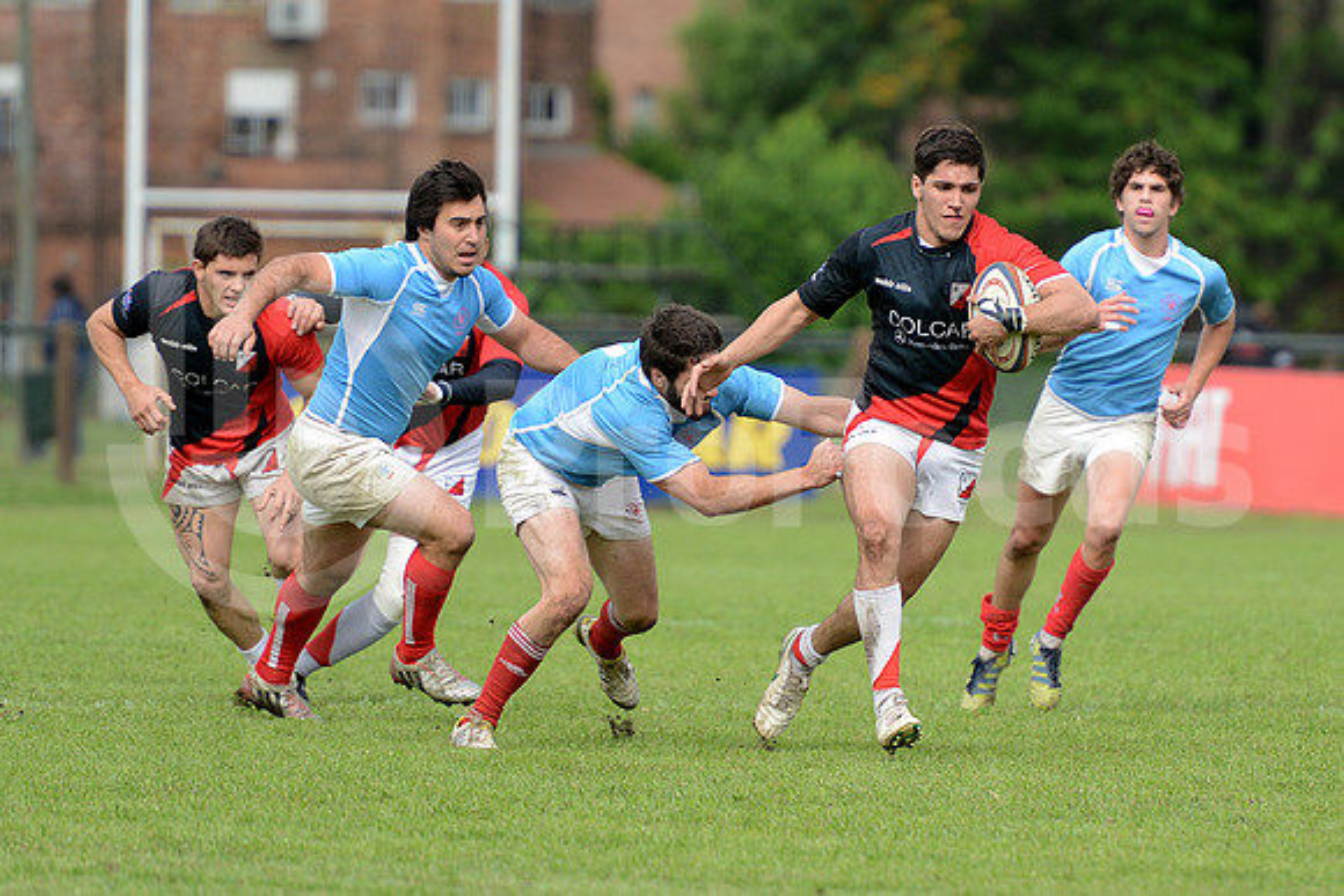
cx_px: 672
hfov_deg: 7.6
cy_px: 448
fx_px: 10082
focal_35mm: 270
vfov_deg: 5.1
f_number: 4
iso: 500
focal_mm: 270
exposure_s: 1/1250
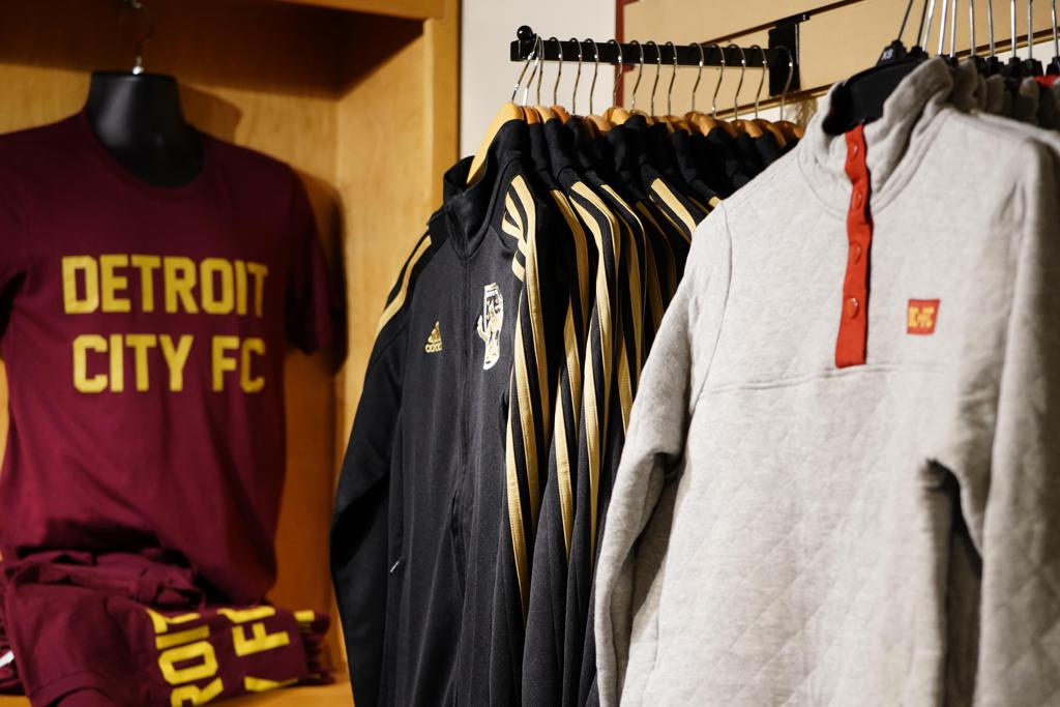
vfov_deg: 16.3
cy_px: 354
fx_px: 2474
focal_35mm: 84
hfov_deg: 24.2
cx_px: 530
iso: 5000
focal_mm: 84
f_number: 5.6
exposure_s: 1/100
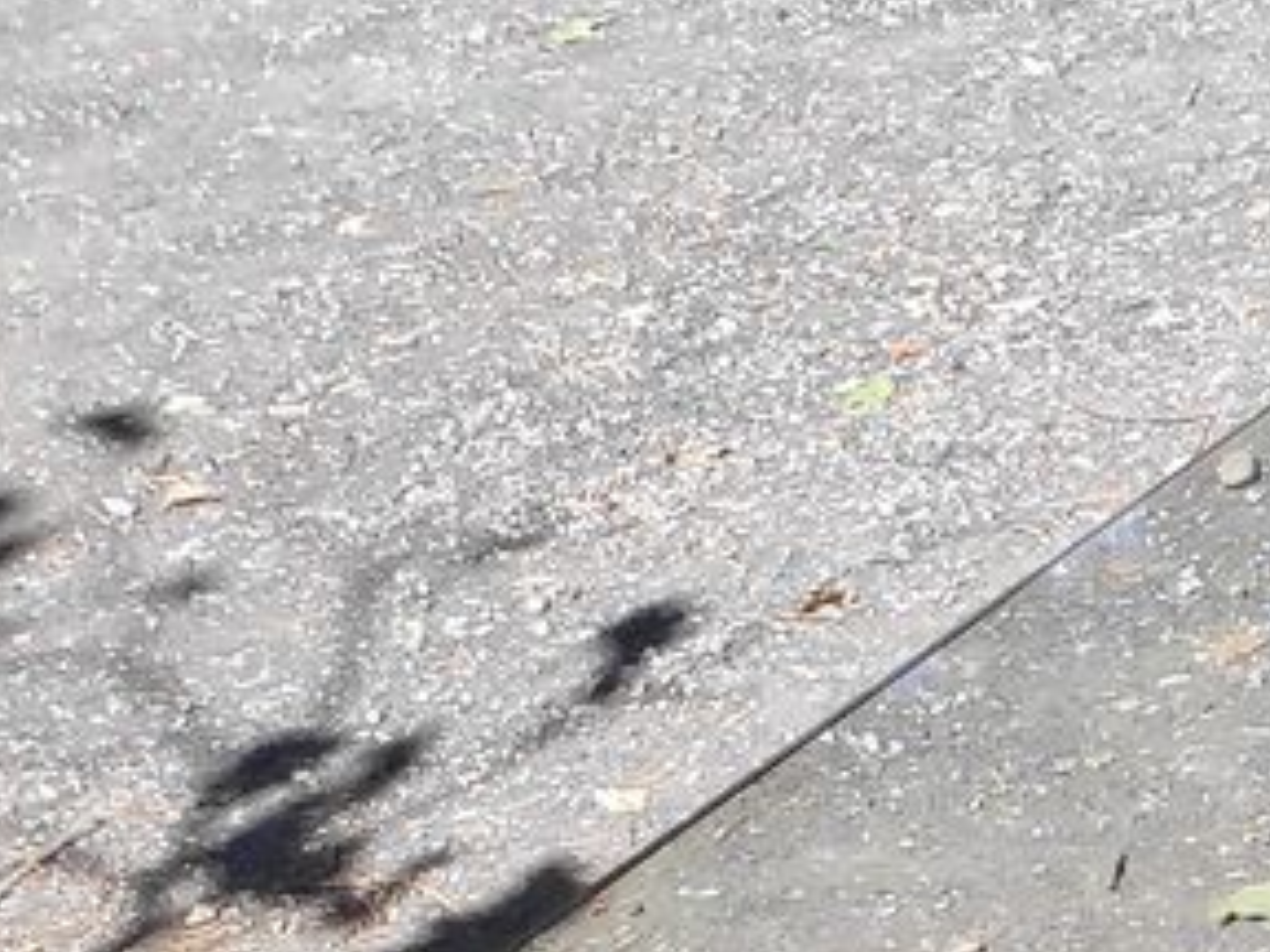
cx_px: 3501
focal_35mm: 111
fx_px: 4072
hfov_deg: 12.0
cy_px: 2265
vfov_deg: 11.2
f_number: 1.9
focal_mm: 3.94
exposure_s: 1/921
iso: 100
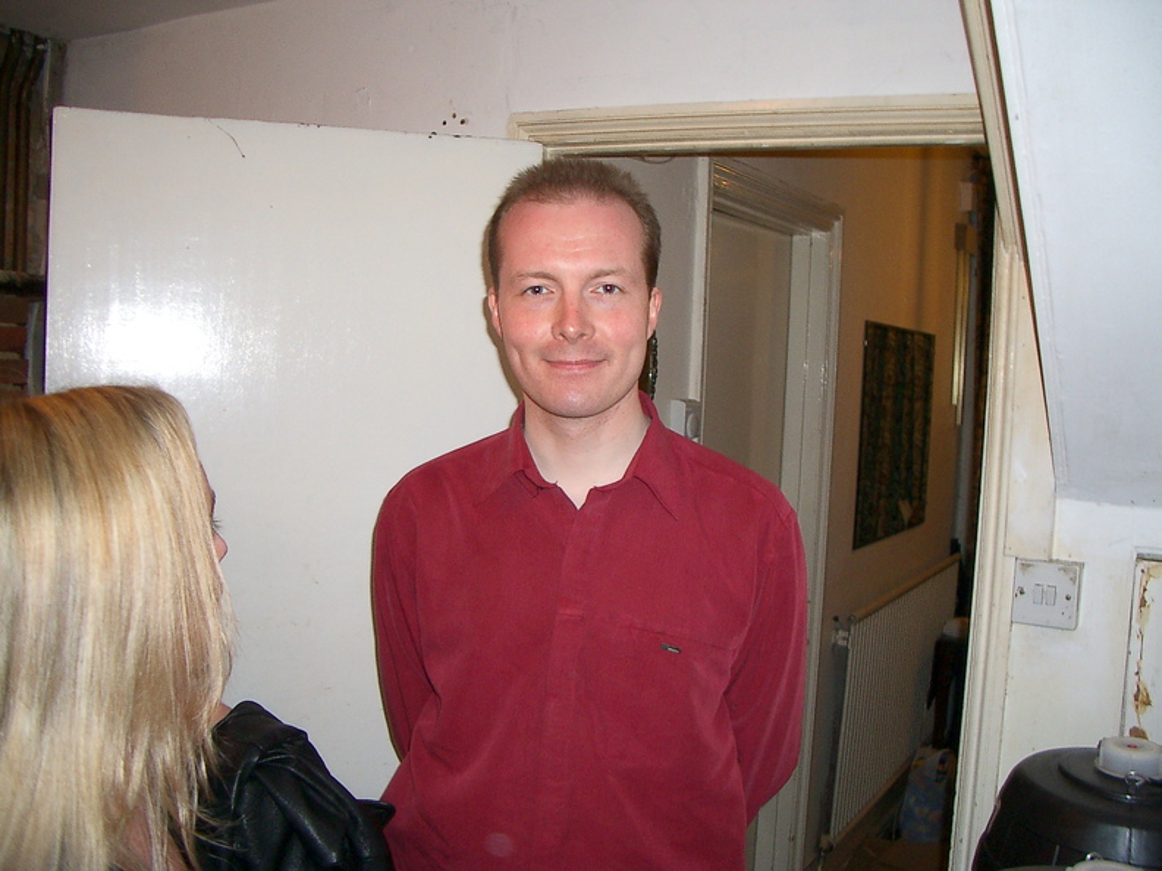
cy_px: 436
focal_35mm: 35
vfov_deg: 40.7
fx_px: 1175
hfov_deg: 52.6
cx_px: 581
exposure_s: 1/40
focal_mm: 5.8
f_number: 2.6
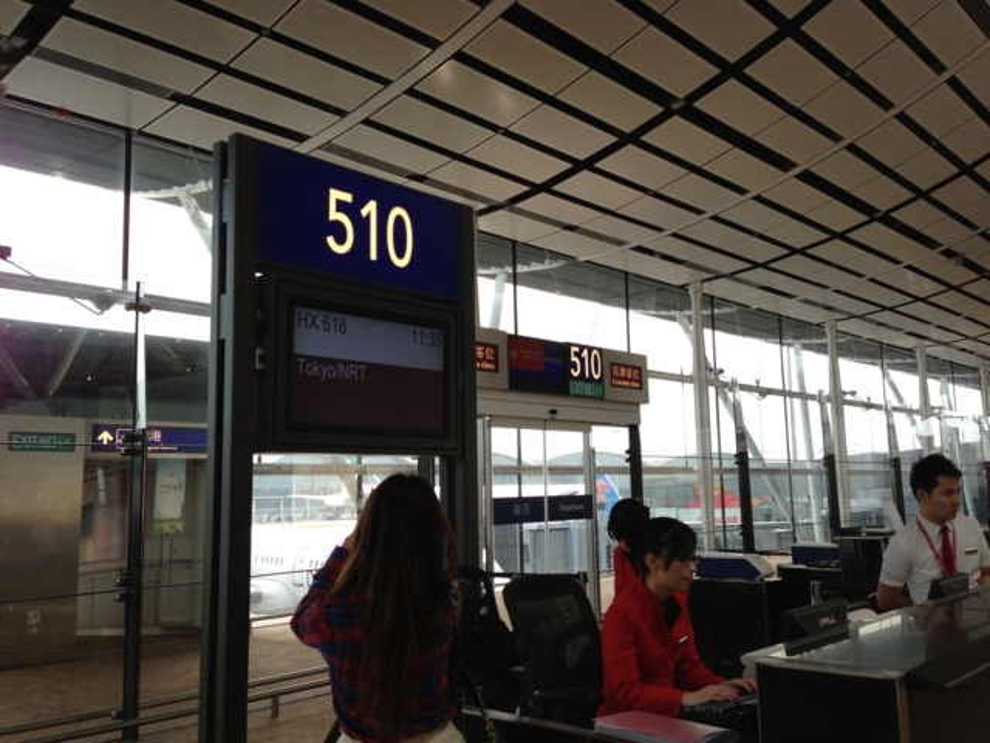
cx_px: 495
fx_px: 944
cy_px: 372
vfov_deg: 42.9
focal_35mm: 33
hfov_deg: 55.4
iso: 80
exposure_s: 1/120
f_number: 2.4
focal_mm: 4.13
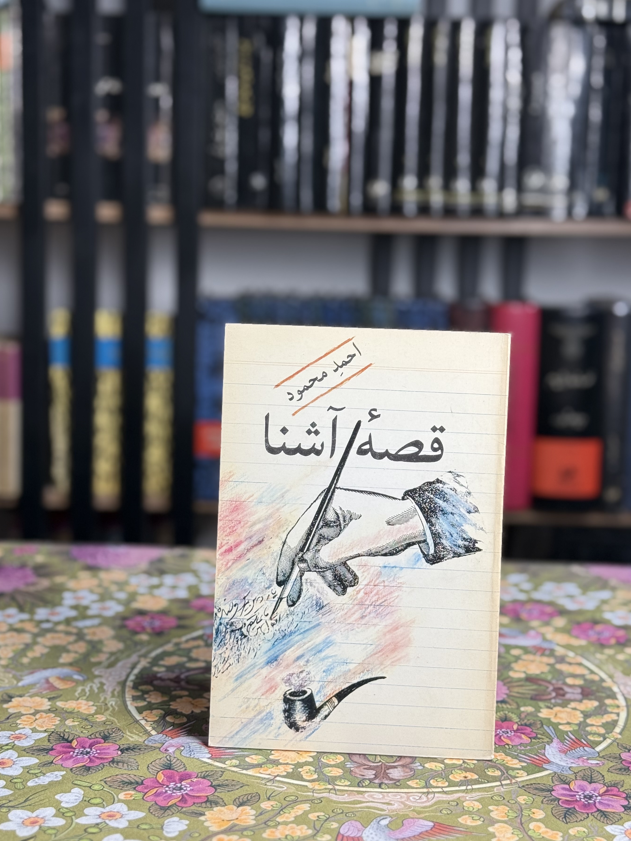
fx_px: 1312
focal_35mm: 54
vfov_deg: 35.5
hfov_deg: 27.0
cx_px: 343
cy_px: 375
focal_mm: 6.76
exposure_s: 1/100
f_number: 1.78
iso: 64
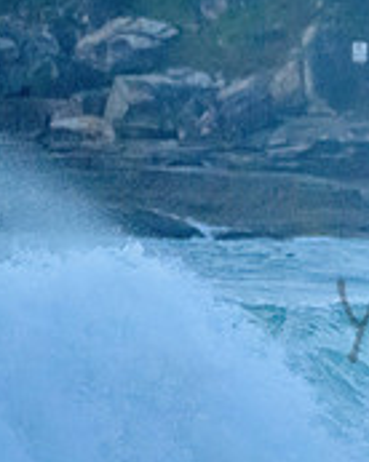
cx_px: 612
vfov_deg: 1.2
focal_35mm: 1574
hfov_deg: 1.0
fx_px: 21525
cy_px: 298
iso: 10000
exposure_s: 1/1250
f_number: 5.6
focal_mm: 500
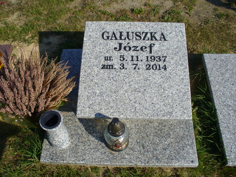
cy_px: 88
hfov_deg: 50.1
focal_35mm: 37
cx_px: 118
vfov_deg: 38.7
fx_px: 252
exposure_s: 1/400
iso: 80
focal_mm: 6.1
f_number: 5.6
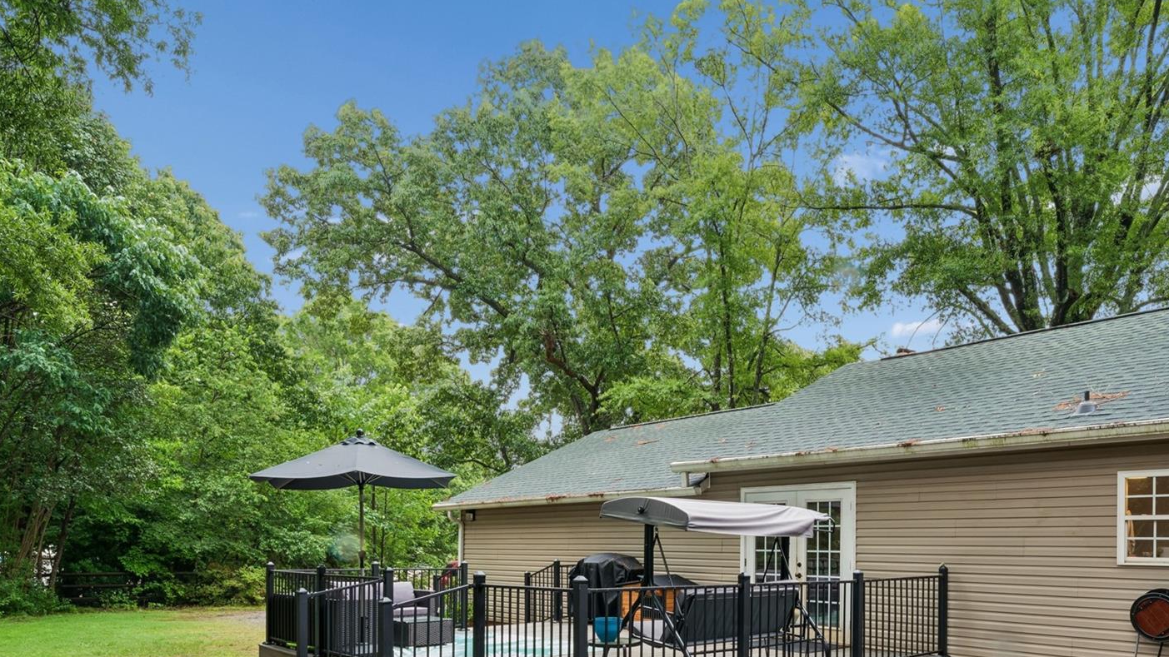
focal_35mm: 27
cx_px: 692
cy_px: 553
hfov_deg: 68.5
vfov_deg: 40.1
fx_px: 849
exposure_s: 1/1.25
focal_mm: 17.9
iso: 100
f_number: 22
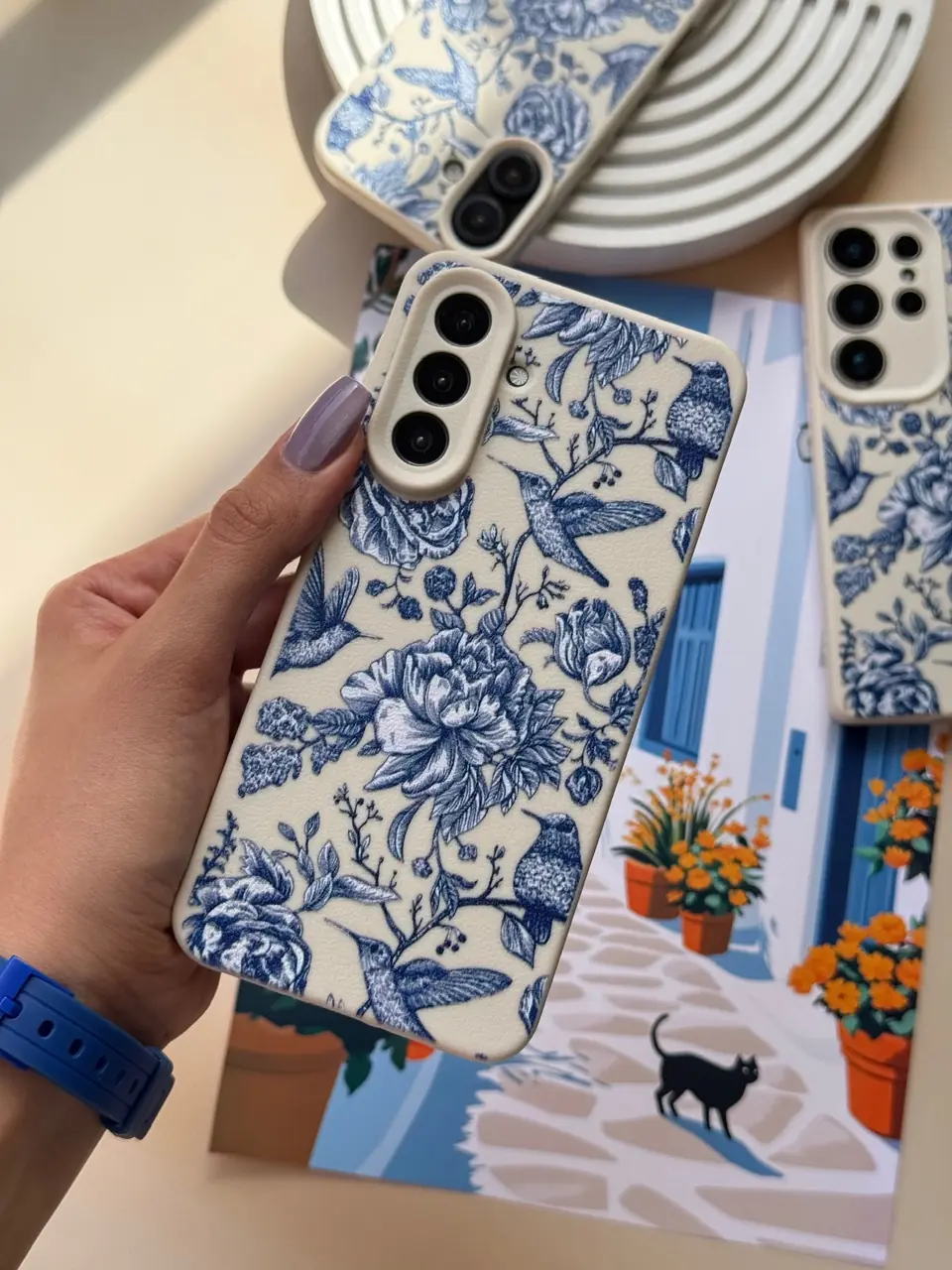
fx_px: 1760
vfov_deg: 39.7
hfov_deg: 30.3
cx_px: 476
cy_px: 635
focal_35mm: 48
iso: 100
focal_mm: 6.76
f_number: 1.78
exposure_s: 1/2033
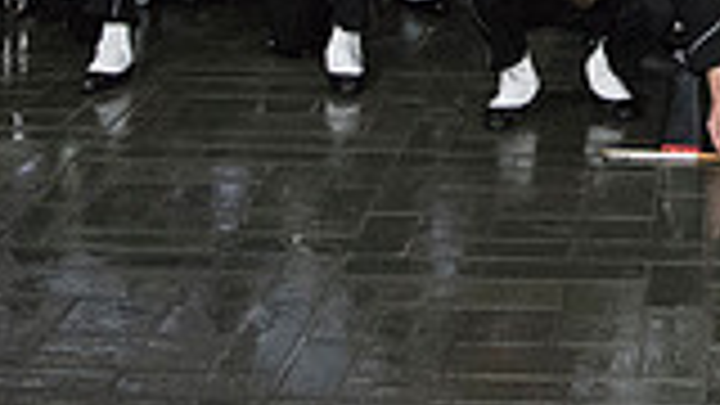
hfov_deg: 18.3
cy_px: -367
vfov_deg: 10.0
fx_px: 2176
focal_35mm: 114
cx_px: 716
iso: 10000
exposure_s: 1/2500
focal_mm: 30
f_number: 4
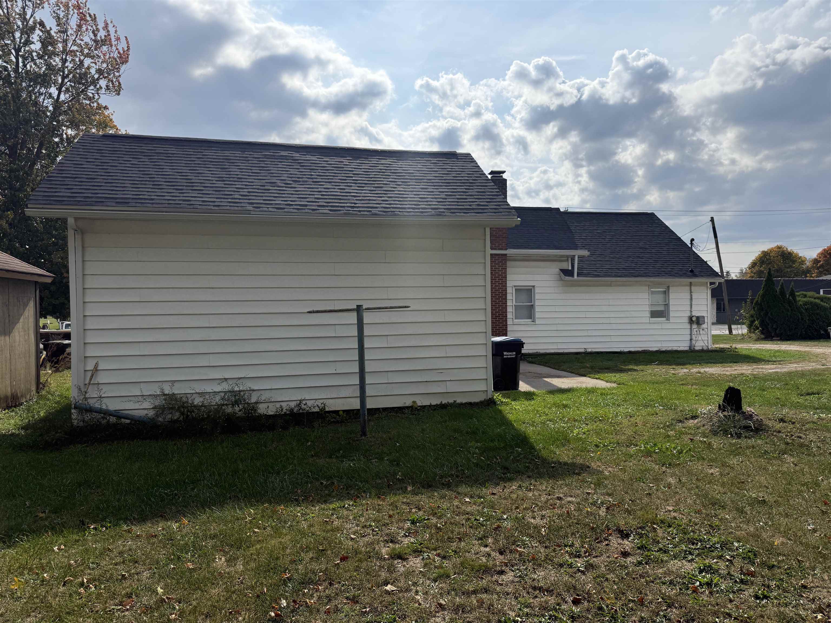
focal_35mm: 24
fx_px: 576
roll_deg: +0.6
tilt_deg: +0.5
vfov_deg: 56.8
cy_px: 312
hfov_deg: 71.6
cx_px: 416
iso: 100
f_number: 1.78
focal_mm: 6.76
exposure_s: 1/10309
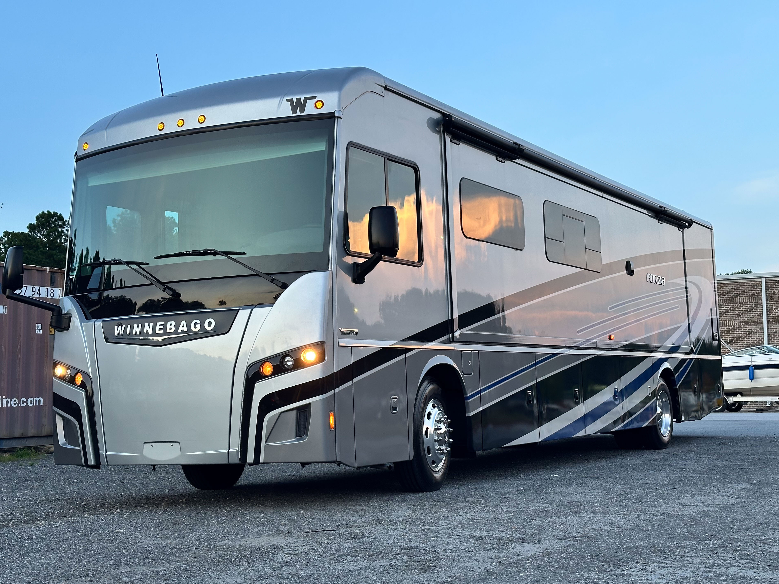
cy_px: 291
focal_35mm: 51
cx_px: 380
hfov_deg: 37.5
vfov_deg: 28.6
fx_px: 1148
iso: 64
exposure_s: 1/120
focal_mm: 6.86
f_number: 1.8
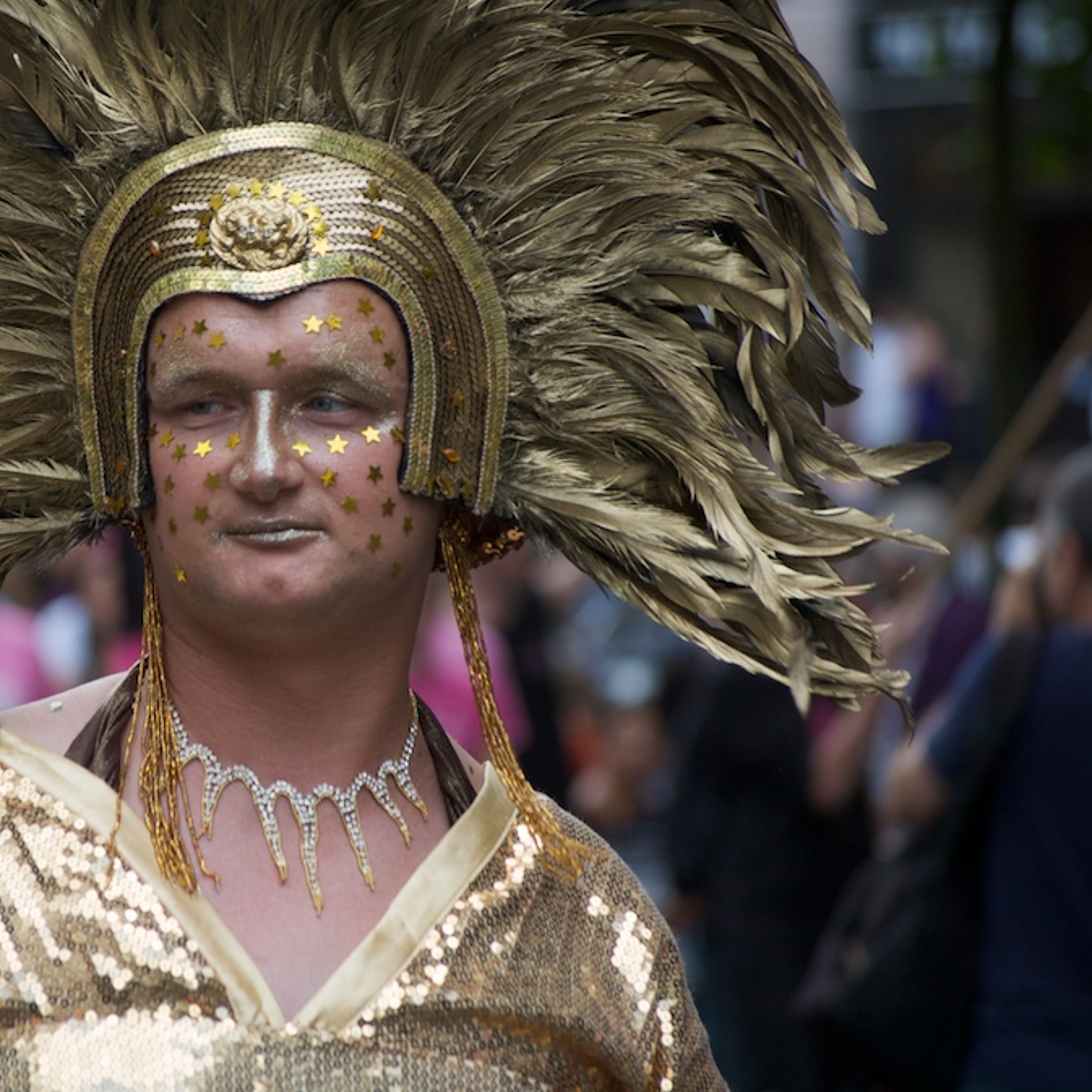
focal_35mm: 236
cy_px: 548
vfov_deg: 7.4
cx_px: 337
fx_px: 8423
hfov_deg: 7.4
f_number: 5
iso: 200
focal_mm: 122
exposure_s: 1/250
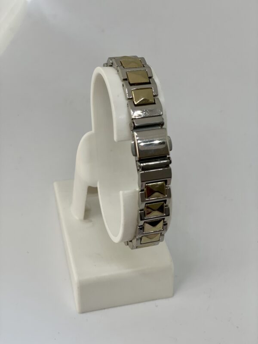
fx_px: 517
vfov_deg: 36.8
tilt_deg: -52.4
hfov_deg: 28.0
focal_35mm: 52
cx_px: 129
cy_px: 172
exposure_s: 1/363
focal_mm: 6
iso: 32
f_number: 2
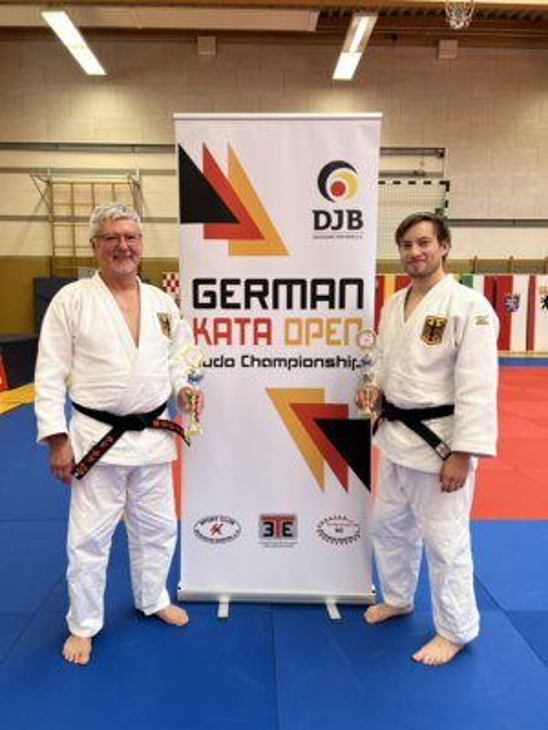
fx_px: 549
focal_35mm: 26
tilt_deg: -6.2
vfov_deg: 67.3
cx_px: 274
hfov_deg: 53.1
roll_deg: +0.1
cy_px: 365
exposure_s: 1/121
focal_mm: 5.7
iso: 40
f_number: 1.5
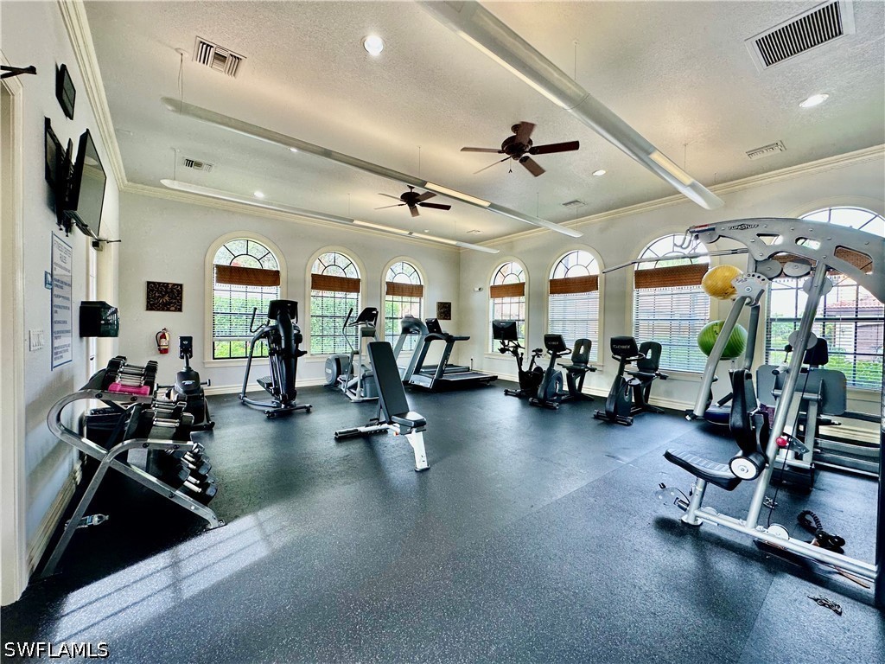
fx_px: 358
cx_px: 442
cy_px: 332
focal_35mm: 14
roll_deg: -0.7
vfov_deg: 85.7
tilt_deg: -1.1
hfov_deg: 102.1
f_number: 2.2
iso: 80
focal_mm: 2.22
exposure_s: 1/120
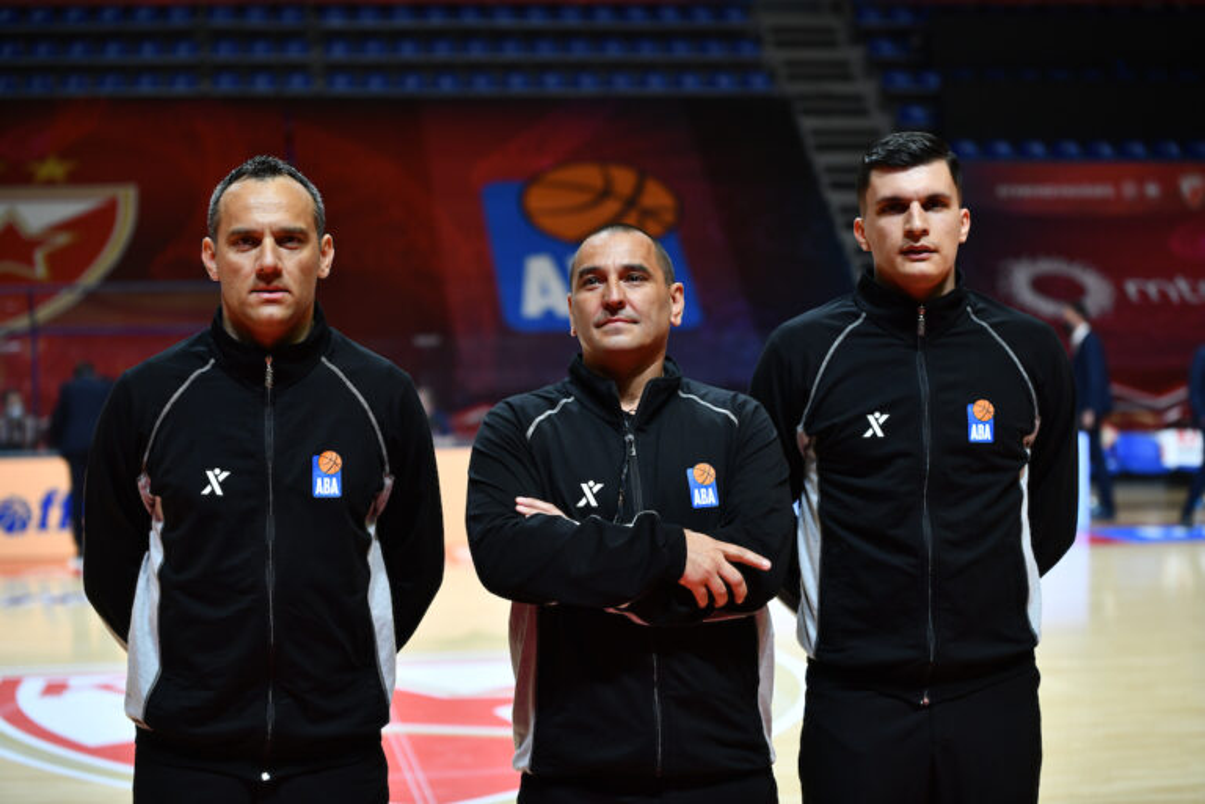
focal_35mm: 75
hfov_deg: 27.0
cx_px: 602
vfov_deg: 18.2
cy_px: 402
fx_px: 2510
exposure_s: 1/640
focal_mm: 75
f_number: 2.8
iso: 1000
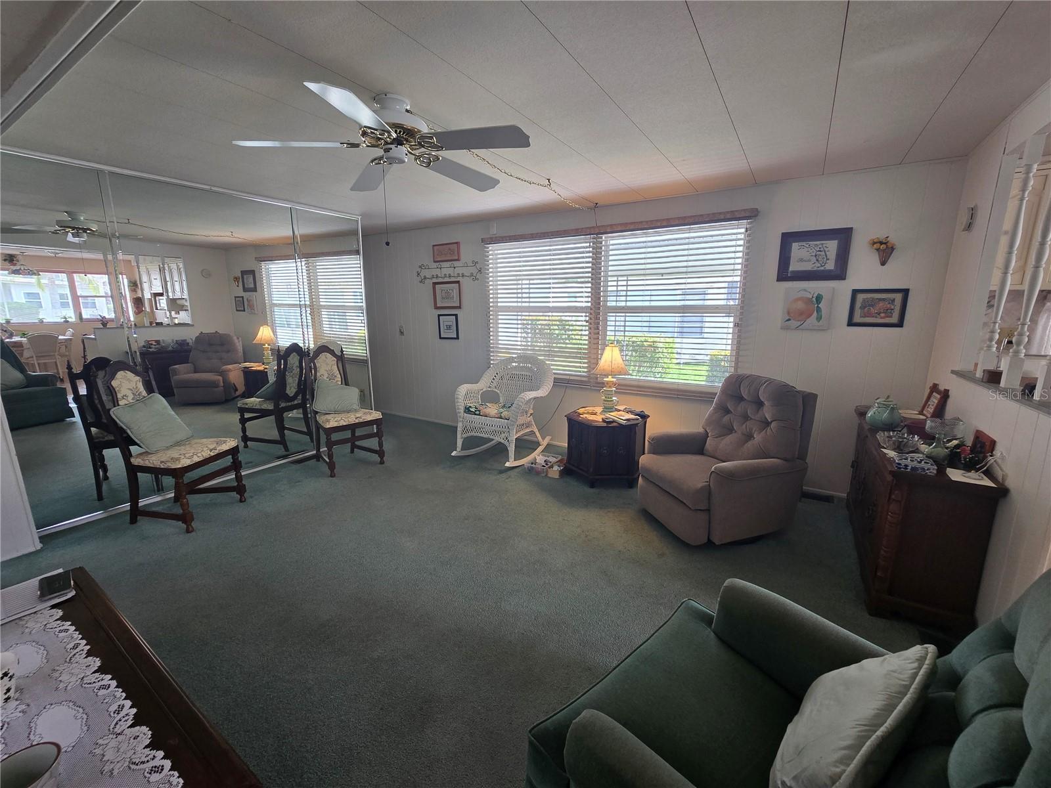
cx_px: 526
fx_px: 395
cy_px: 394
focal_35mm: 13
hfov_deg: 106.2
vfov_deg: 89.9
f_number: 2.2
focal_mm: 2.2
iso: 100
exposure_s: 1/60
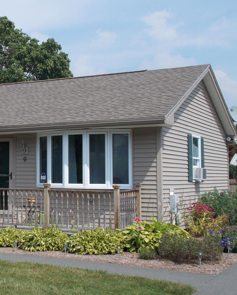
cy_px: 142
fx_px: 561
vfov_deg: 29.6
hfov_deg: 23.1
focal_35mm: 64
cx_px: 13
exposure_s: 1/125
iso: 80
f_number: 9.8
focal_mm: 6.9
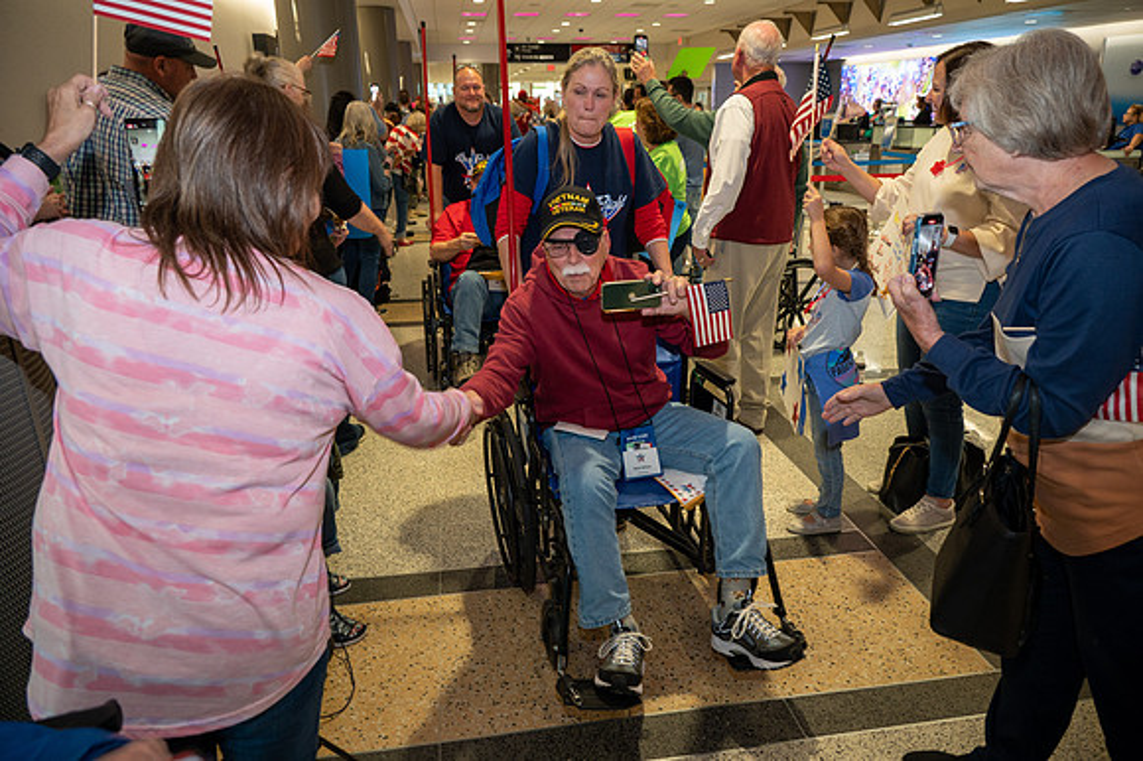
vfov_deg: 53.1
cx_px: 572
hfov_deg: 73.8
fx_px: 762
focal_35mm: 24
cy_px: 380
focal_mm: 24
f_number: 4.5
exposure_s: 1/40
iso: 1250
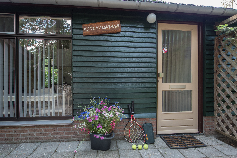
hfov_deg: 93.3
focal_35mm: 17
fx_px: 112
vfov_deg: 70.5
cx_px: 118
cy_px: 79
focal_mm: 17
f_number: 10
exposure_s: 1/13
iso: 640
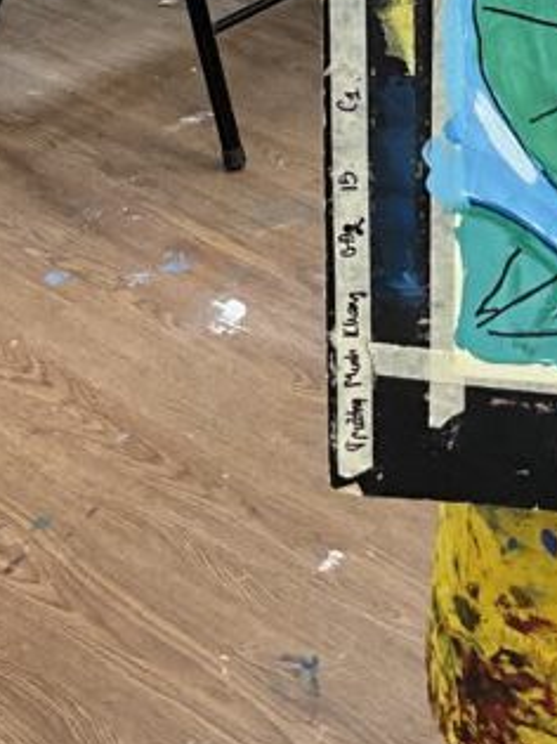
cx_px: 533
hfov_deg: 15.8
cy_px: -217
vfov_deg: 19.7
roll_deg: -0.6
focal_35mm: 92
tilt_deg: -17.9
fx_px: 1975
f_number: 1.8
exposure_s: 1/101
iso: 64
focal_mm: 3
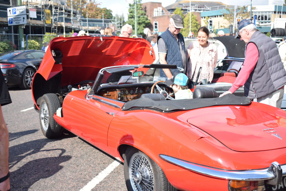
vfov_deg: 29.0
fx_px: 369
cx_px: 143
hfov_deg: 42.3
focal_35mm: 46
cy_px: 96
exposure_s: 1/1000
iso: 400
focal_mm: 31
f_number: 4.2
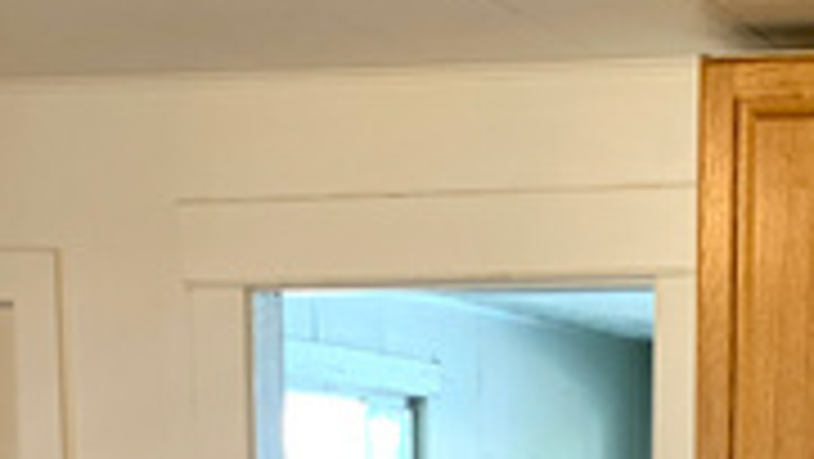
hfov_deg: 21.0
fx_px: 2159
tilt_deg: -11.3
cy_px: 909
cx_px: 697
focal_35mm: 100
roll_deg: -0.9
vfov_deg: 11.1
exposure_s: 1/60
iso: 320
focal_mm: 4.25
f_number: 1.8
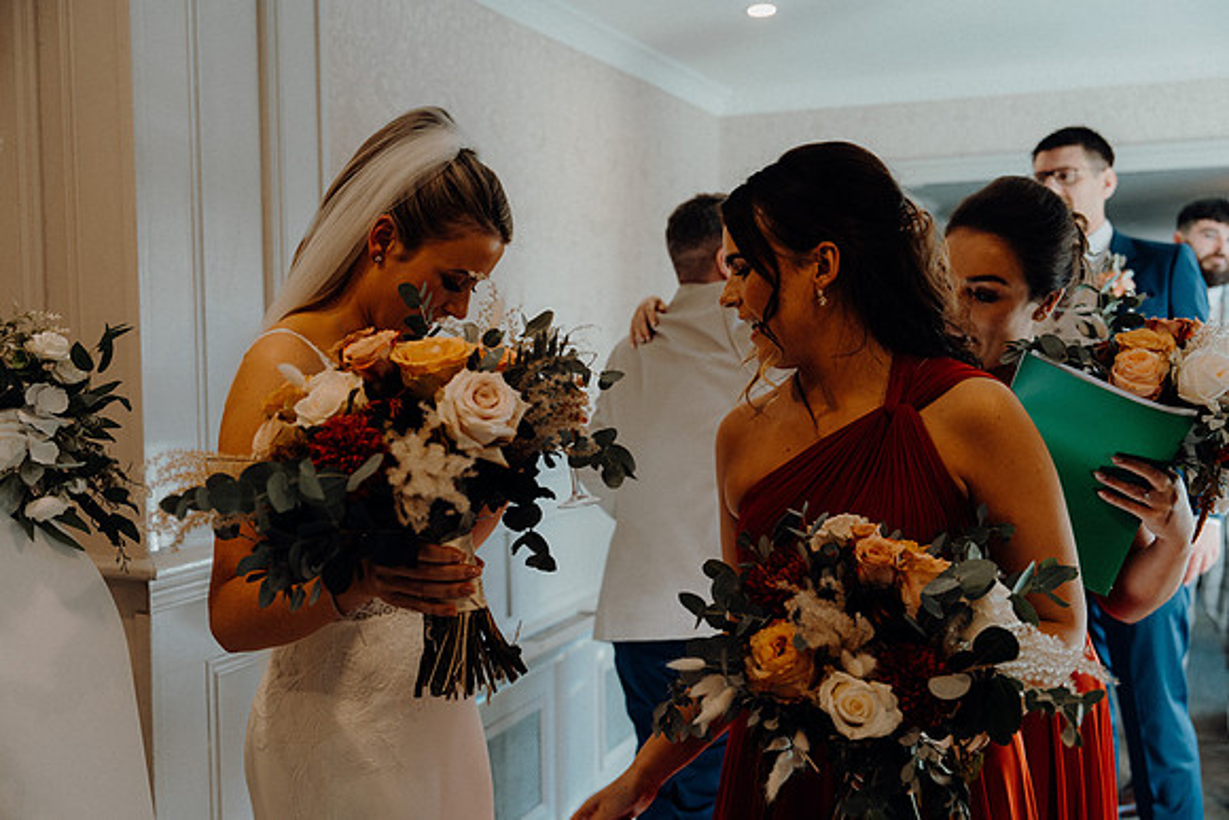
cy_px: 410
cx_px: 614
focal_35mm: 38
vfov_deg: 35.1
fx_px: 1298
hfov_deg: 50.7
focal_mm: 38
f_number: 3.5
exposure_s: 1/200
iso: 800
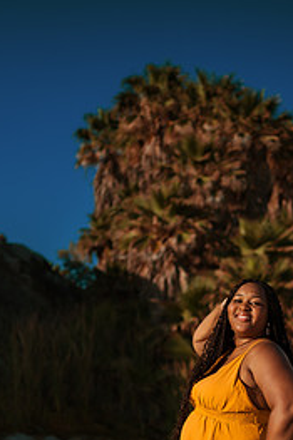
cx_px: 228
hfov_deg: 22.3
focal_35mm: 60
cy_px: 358
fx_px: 733
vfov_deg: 32.4
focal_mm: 35
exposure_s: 1/4000
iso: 100
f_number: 1.8
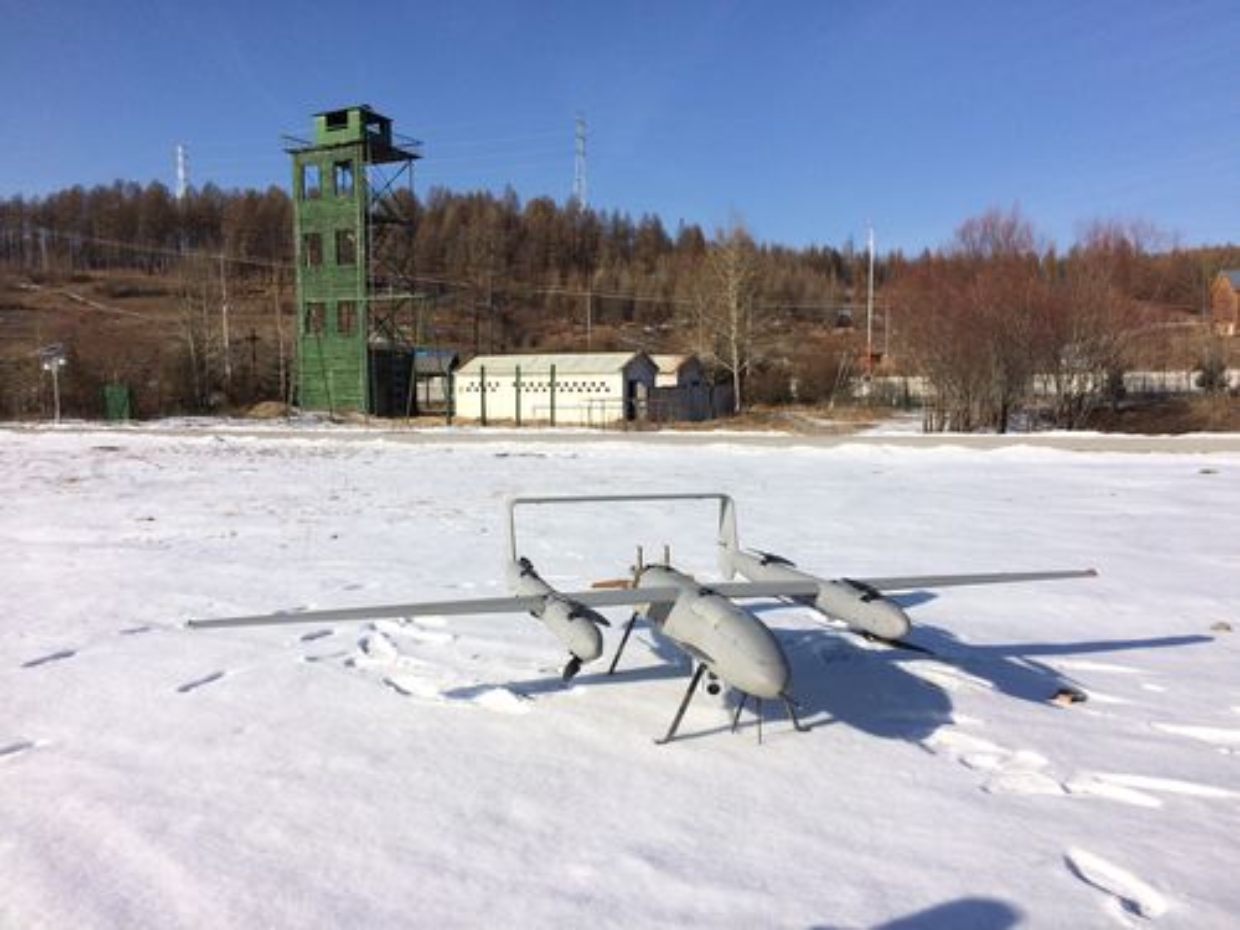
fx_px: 1039
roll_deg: +1.7
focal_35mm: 29
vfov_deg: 48.2
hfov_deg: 61.7
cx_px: 620
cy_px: 465
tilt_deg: -3.7
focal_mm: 4.15
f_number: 2.2
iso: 32
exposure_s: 1/3731
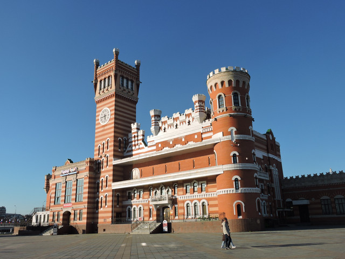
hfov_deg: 60.0
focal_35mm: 30
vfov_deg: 46.8
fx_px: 299
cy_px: 130
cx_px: 172
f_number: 3.5
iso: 100
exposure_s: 1/1250
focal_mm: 5.4
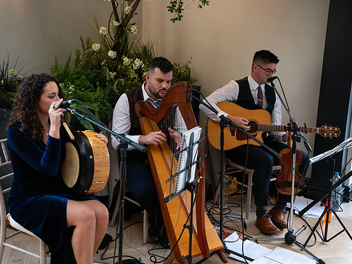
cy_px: 133
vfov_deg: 30.3
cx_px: 171
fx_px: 488
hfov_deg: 39.7
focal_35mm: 48
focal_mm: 44
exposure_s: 1/160
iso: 640
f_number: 3.5
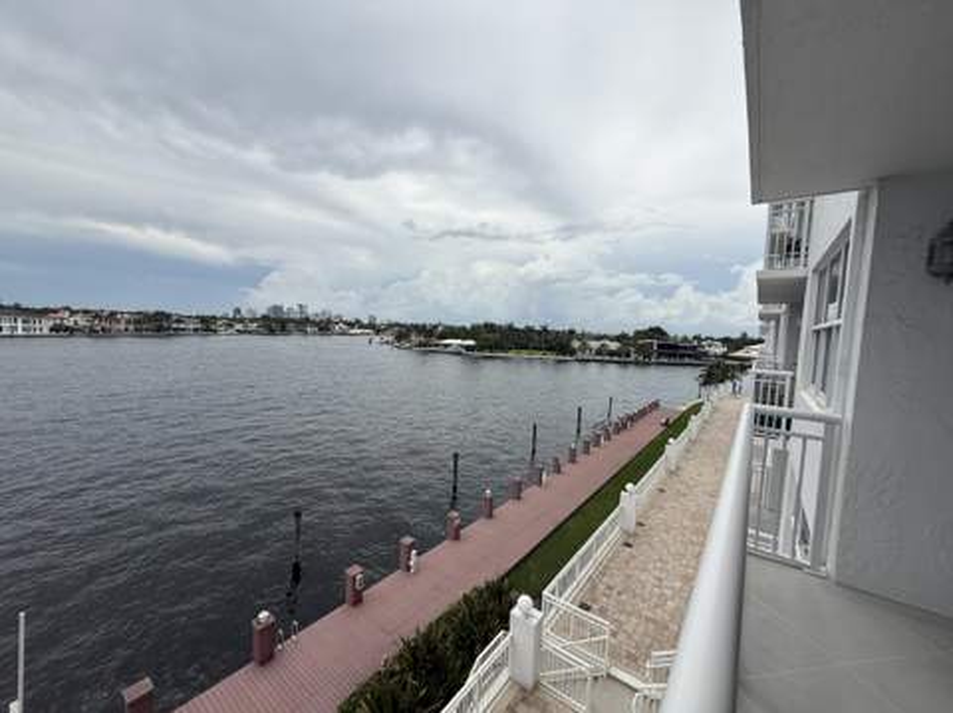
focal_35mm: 14
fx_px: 385
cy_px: 356
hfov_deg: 102.1
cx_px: 476
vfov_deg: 85.6
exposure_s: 1/3289
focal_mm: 2.22
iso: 50
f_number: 2.2
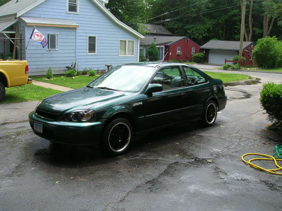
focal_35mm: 34
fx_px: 277
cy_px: 106
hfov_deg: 54.0
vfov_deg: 41.8
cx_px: 141
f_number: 4.9
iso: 50
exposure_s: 1/143
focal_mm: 5.7
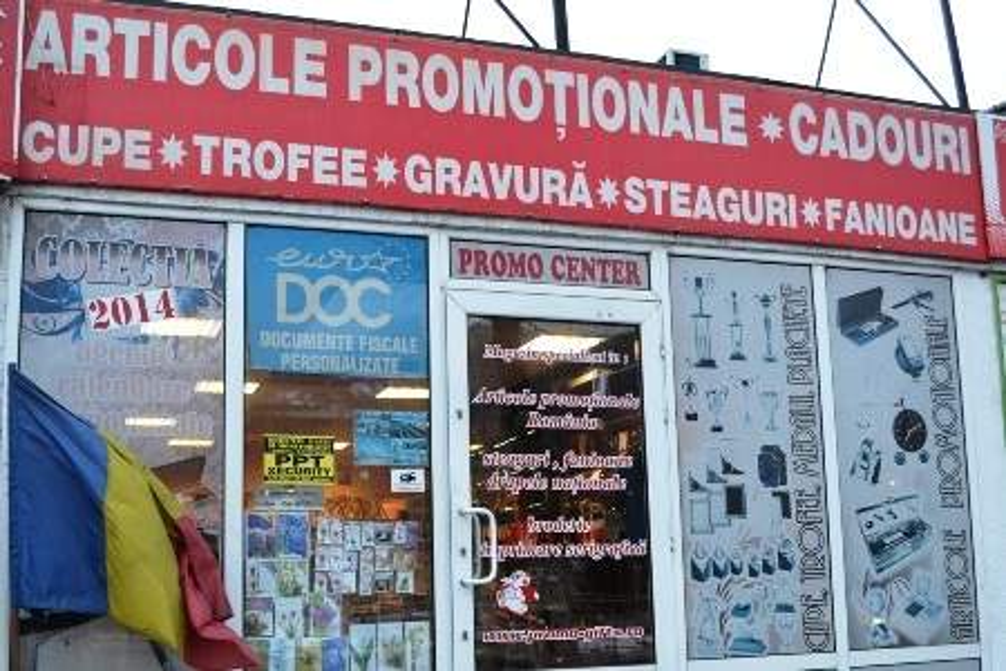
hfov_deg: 61.9
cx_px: 503
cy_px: 336
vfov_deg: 43.6
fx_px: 838
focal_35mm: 30
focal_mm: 20
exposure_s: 1/80
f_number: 5
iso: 2000
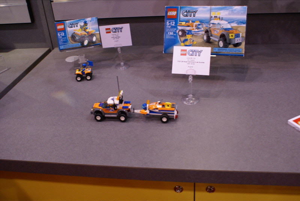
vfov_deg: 34.3
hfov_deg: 49.5
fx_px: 325
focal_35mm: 39
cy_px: 100
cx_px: 150
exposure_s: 1/20
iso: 400
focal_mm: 26
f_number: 4.5
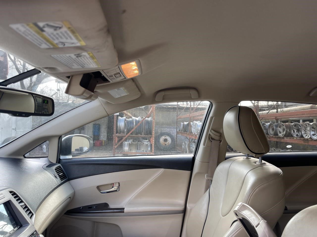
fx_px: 229
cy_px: 118
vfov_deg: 54.9
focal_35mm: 25
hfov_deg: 69.4
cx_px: 158
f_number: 1.6
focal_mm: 5.1
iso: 32
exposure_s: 1/128
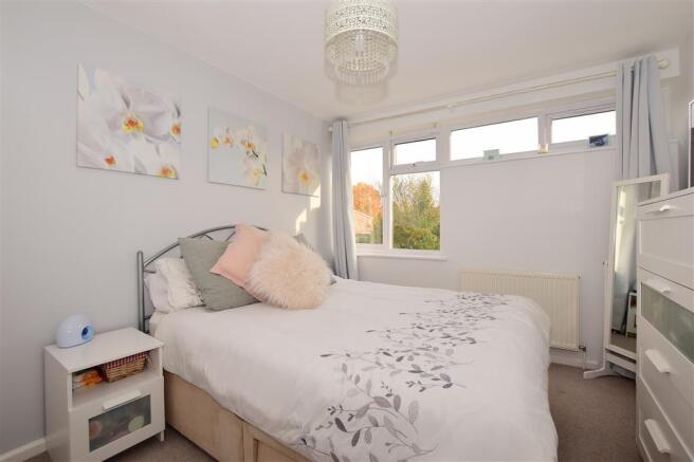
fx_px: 289
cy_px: 231
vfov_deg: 77.3
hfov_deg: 100.4
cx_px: 347
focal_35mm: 15
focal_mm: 10
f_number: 7.1
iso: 400
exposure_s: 1/200
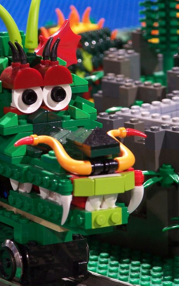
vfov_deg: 8.6
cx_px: 50
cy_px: 136
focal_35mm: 244
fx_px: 1904
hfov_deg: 5.4
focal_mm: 28
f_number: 3.2
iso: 80
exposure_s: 1/2
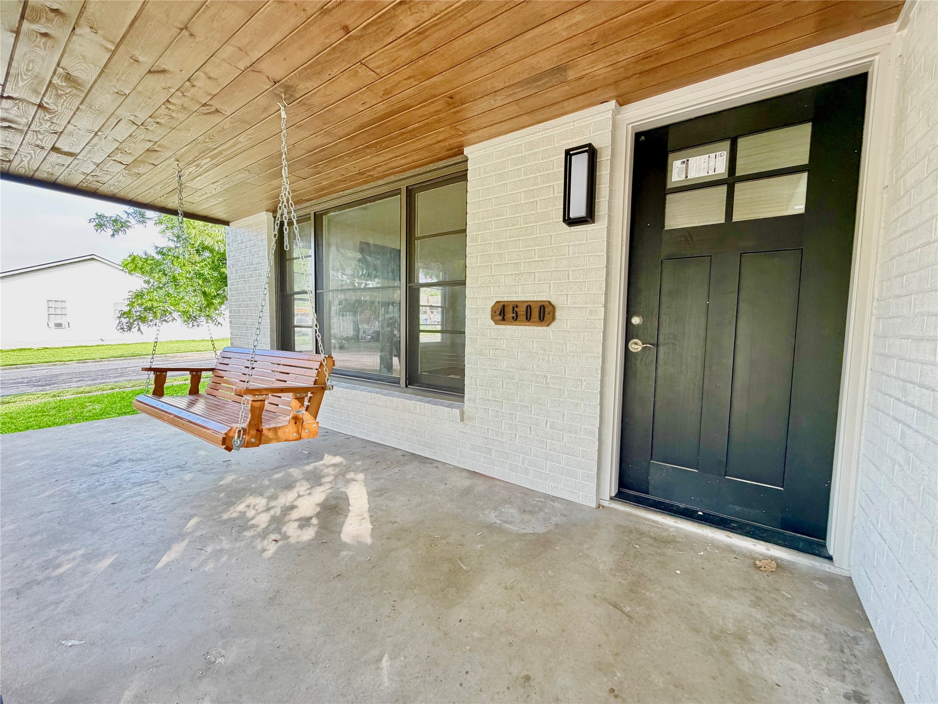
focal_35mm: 14
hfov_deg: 102.1
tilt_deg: -4.2
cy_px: 352
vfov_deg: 85.7
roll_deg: -0.7
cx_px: 469
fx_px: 379
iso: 200
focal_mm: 2.22
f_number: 2.2
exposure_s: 1/121
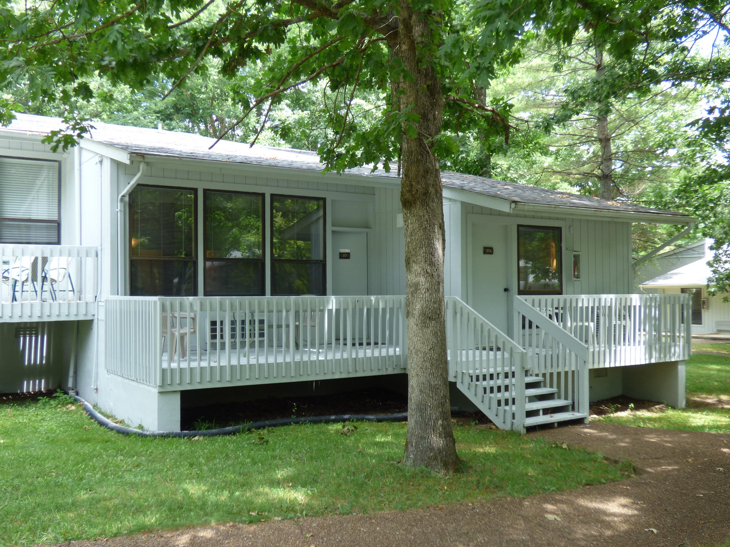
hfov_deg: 51.4
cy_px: 274
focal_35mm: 36
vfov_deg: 39.7
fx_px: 759
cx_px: 365
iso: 100
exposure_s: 1/80
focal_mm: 6.18
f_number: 3.4
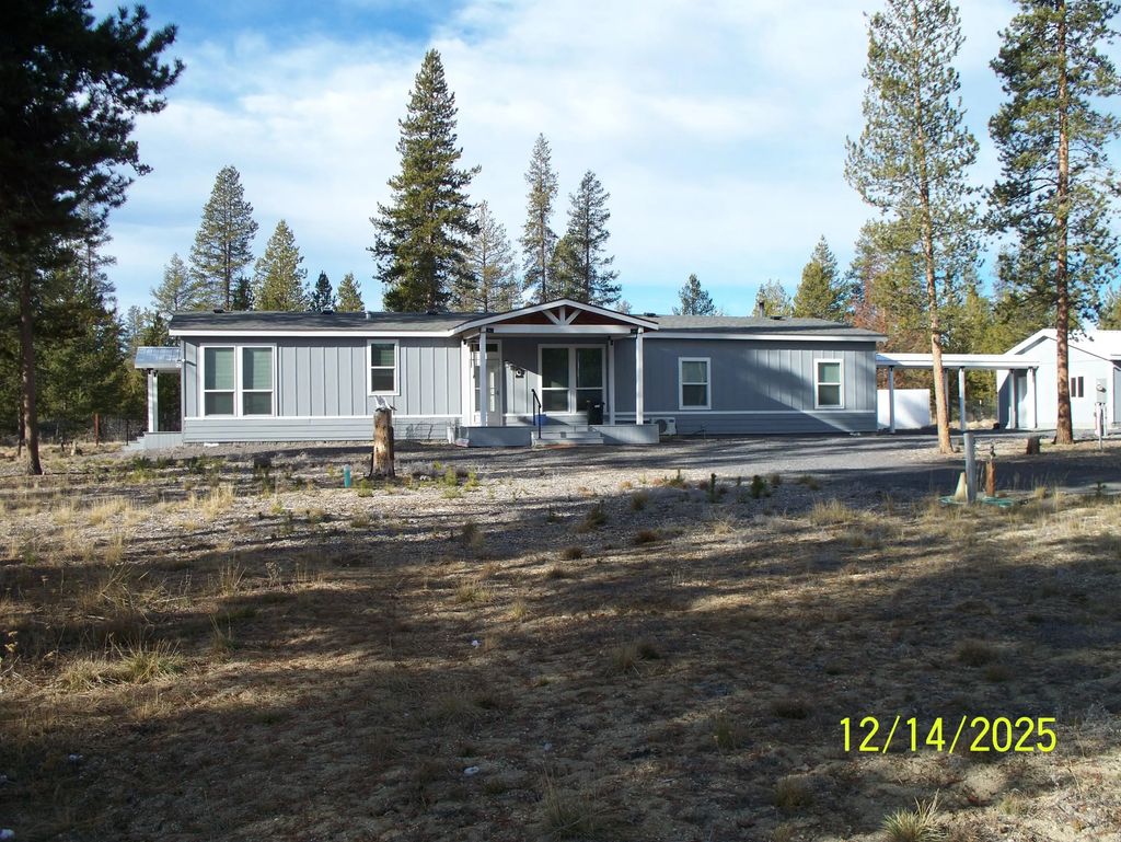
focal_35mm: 36
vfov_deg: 39.7
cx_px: 560
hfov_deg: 51.3
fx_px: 1166
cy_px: 421
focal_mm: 7.54
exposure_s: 1/640
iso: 64
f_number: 2.8
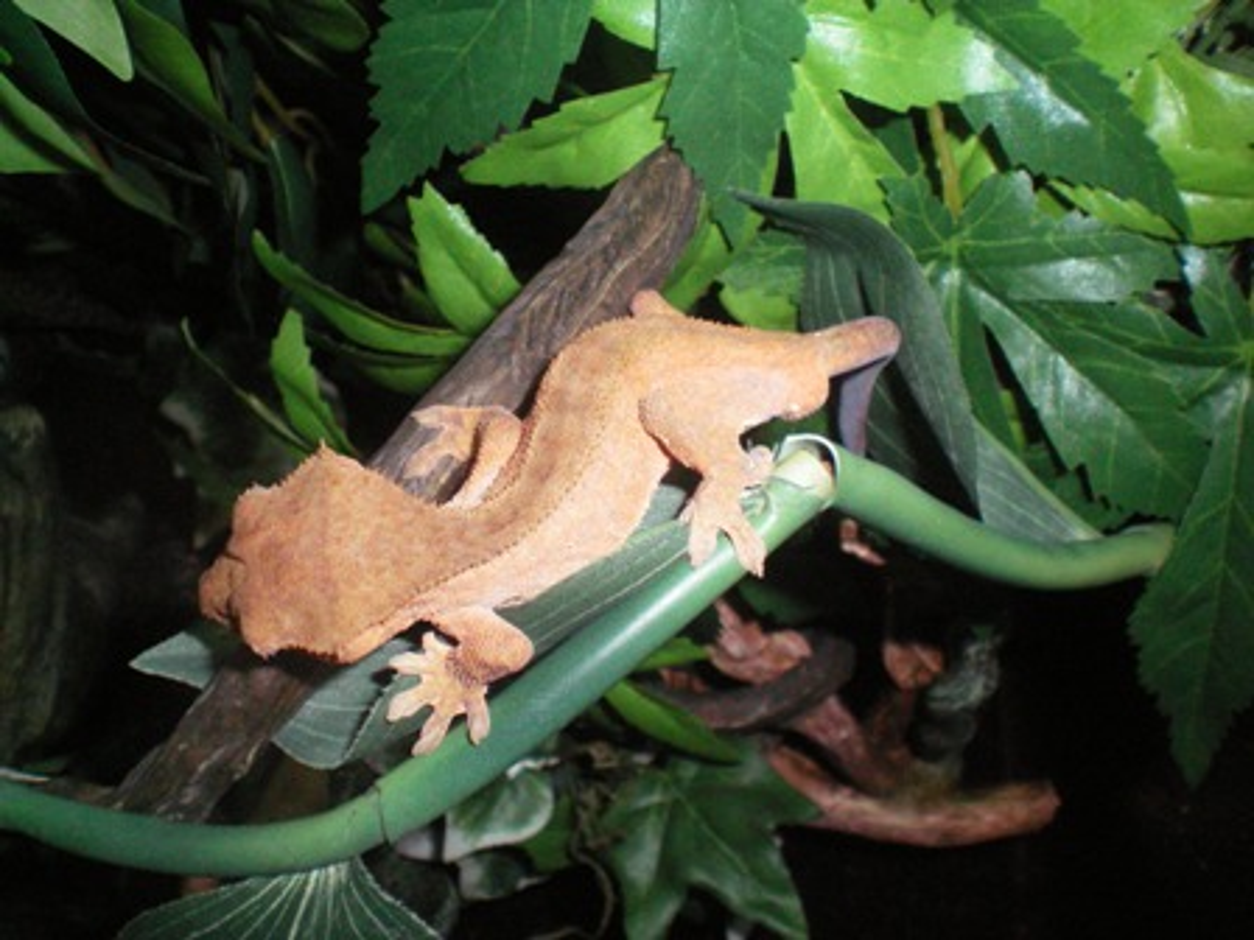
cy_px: 470
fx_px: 1377
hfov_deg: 49.0
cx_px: 627
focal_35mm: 38
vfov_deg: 37.7
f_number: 4.6
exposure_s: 1/60
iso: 400
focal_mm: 6.3
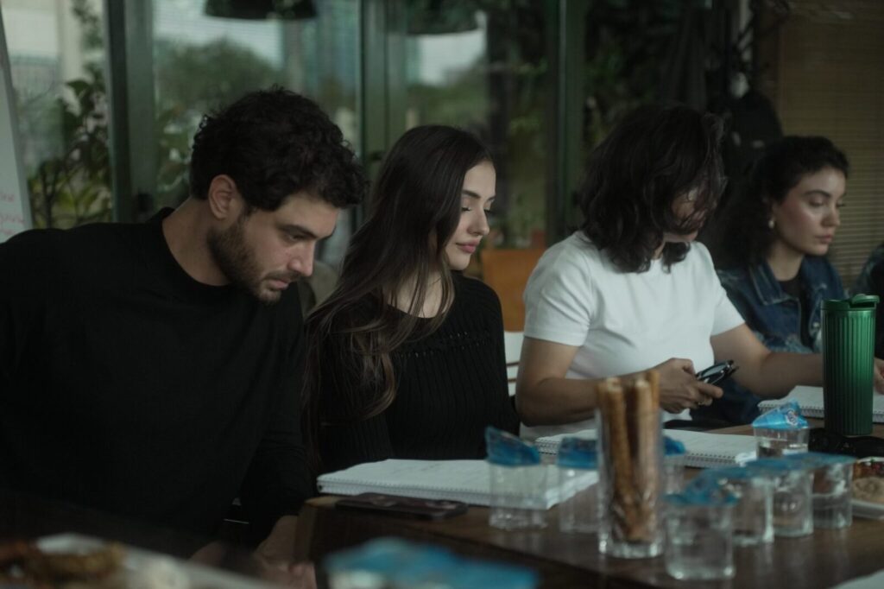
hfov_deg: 31.4
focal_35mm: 64
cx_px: 442
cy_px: 294
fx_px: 1571
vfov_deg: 21.2
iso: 3200
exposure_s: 1/160
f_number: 2.8
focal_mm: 64
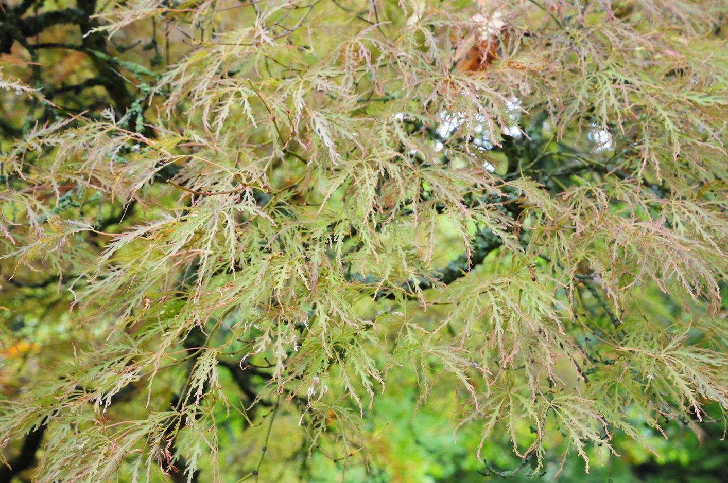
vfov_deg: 20.6
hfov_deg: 30.5
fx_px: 1333
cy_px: 242
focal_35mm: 66
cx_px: 364
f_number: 9
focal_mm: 44
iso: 2500
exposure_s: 1/320
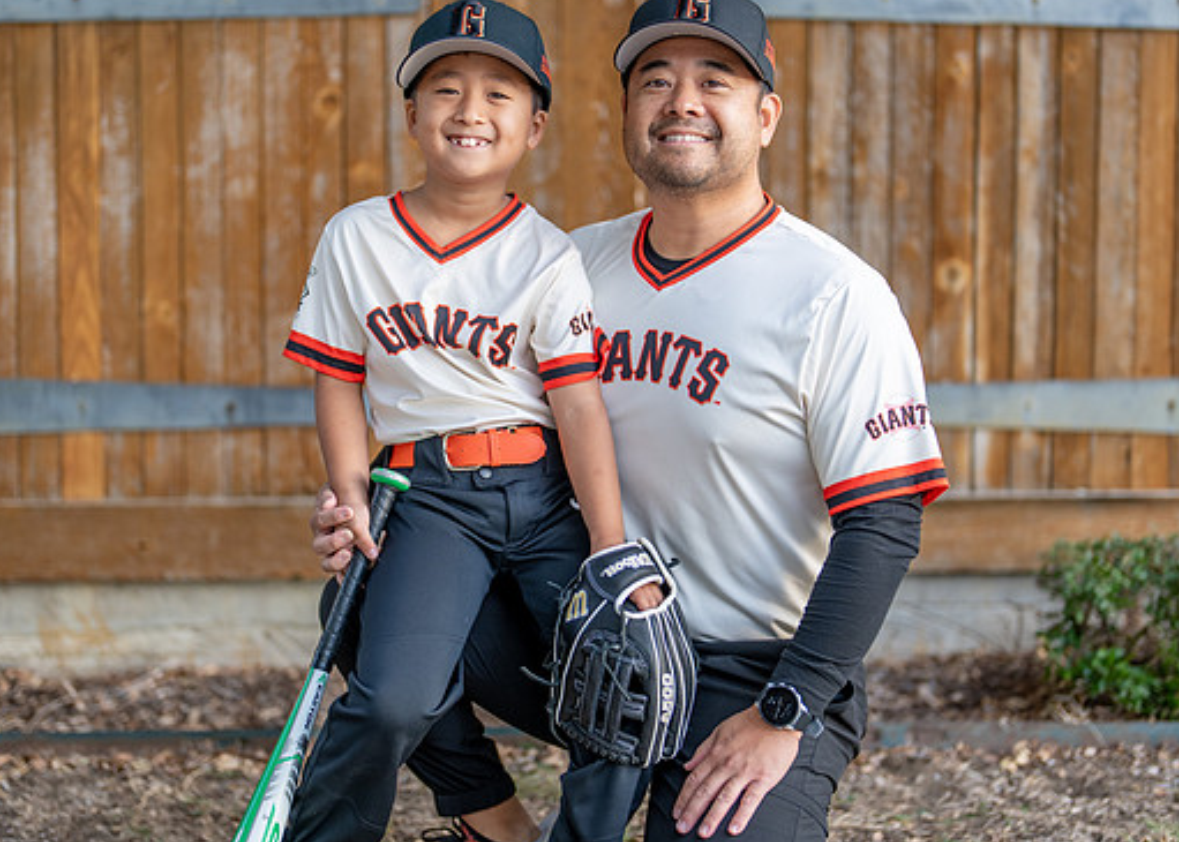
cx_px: 623
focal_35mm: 72
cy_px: 362
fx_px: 2411
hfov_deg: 27.5
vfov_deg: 19.8
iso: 100
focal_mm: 50
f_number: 1.2
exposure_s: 1/500
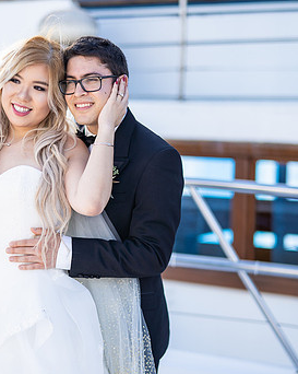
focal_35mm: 93
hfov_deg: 16.5
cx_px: 108
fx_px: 1027
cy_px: 188
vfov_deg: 20.6
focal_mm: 50
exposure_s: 1/3200
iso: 160
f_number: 1.4
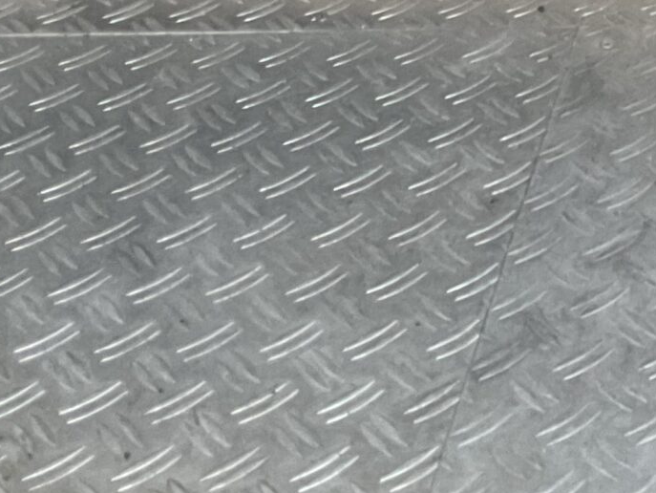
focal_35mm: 108
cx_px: 845
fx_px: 2048
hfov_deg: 17.1
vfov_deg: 13.0
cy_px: -229
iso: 250
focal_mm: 3
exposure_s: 1/33
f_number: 1.8
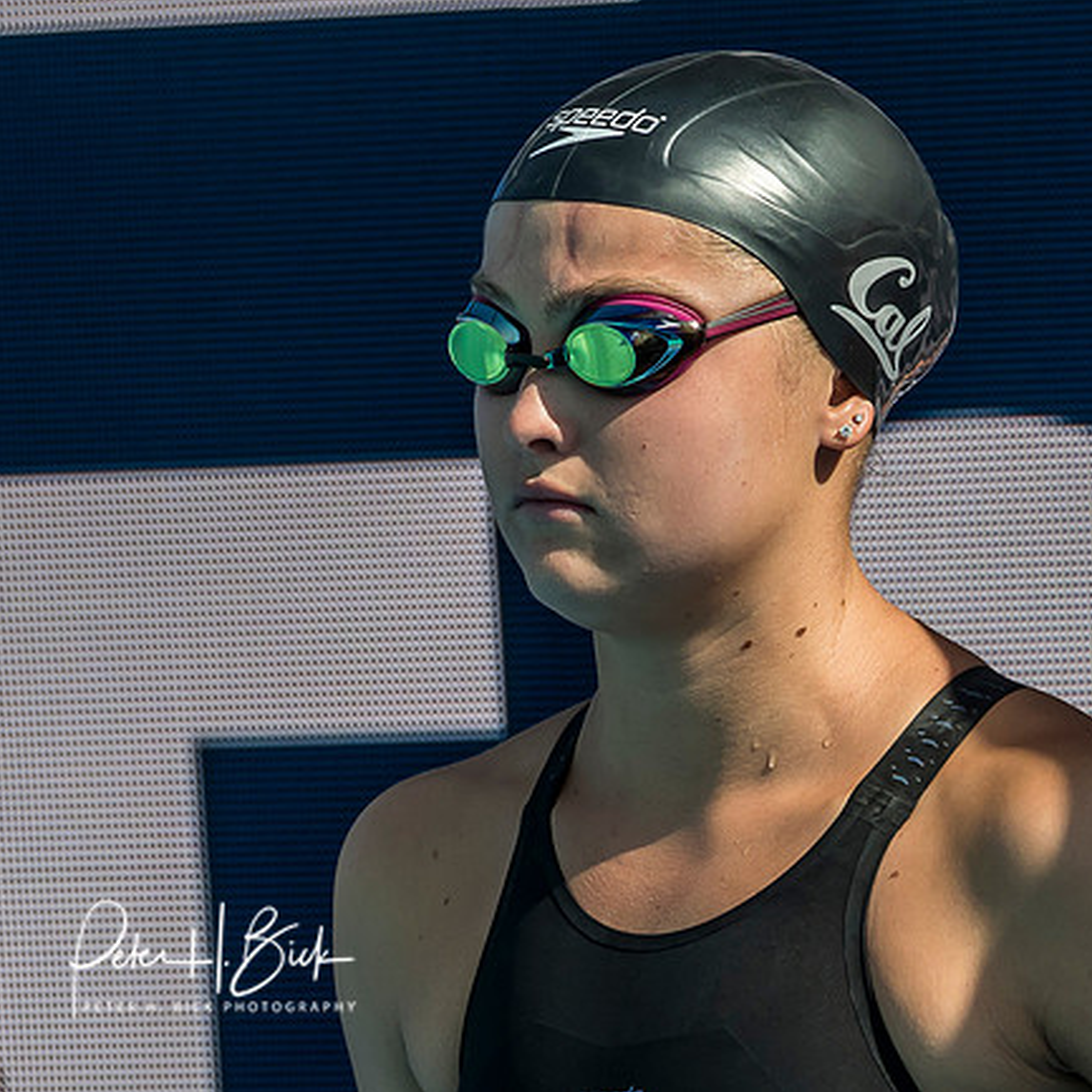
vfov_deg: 2.1
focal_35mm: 850
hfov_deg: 2.1
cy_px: 659
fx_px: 30337
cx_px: 565
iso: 250
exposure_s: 1/1250
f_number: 5.6
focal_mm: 179
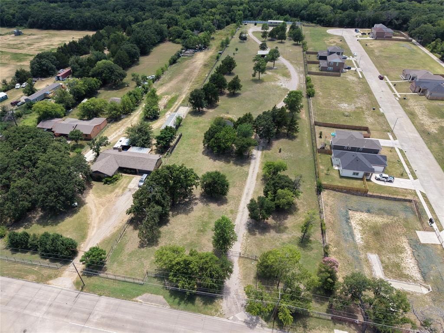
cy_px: 166
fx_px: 308
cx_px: 222
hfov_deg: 71.6
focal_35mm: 24
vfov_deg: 56.8
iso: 200
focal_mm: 8.67
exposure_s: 1/3200
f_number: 1.8
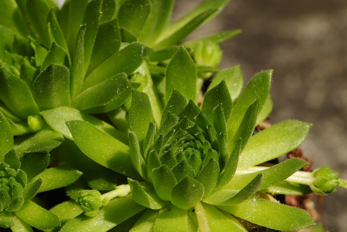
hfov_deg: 12.0
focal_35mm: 171
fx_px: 1647
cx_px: 141
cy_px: 136
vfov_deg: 8.1
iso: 100
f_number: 14
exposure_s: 1/100
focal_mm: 85
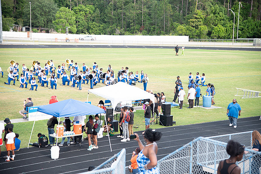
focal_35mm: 78
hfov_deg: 26.0
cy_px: 87
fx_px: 565
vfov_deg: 17.5
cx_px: 130
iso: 100
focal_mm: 78
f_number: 4
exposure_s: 1/200
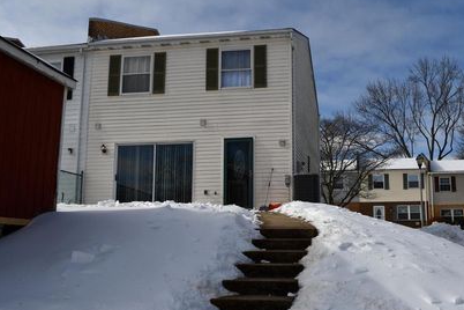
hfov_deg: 47.1
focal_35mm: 41
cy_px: 150
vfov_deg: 32.6
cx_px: 285
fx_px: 528
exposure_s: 1/500
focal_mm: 22
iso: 100
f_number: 11
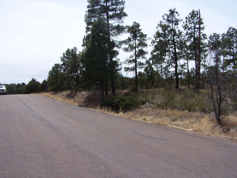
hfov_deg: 49.0
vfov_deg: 37.7
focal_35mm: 38
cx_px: 118
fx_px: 260
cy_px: 89
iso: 80
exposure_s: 1/1000
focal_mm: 6.3
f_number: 4
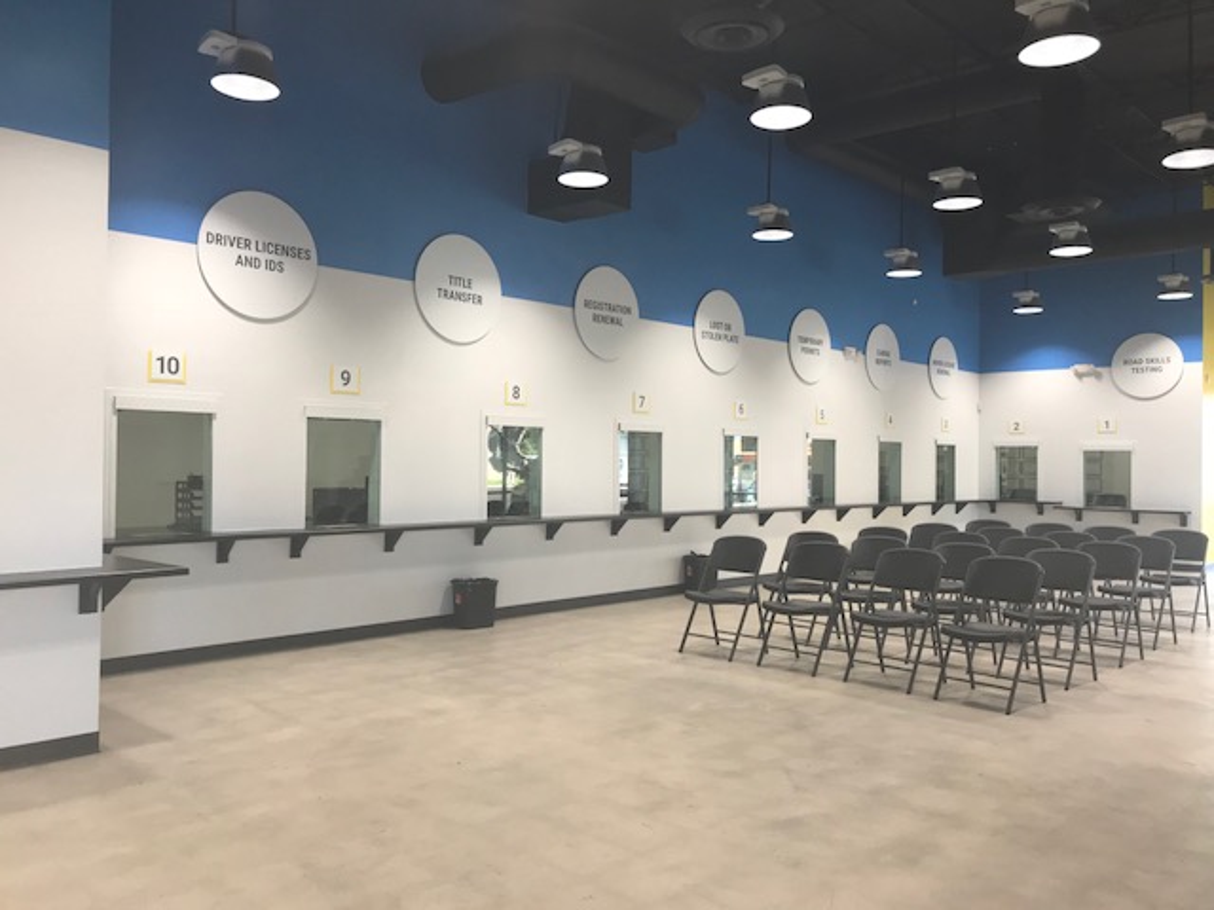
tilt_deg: +0.5
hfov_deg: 63.4
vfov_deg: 49.7
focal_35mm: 28
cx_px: 607
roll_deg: -0.8
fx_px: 982
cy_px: 455
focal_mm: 3.99
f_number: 1.8
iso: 40
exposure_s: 1/120
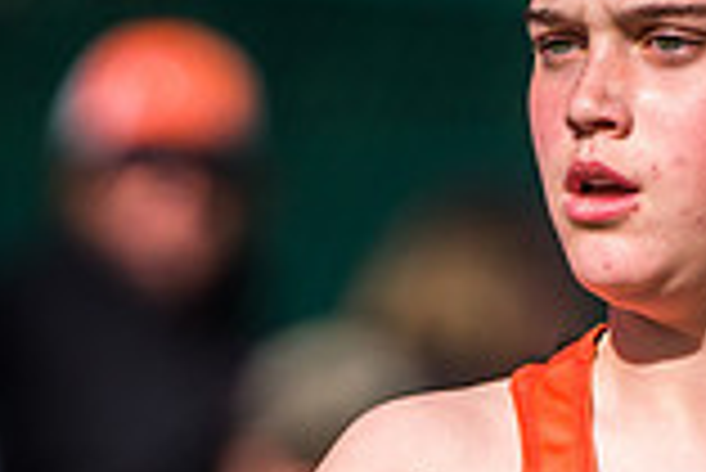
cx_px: 399
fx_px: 37589
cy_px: 652
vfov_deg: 0.7
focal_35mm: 1915
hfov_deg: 1.1
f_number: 5.6
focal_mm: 400
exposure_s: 1/2500
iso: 800
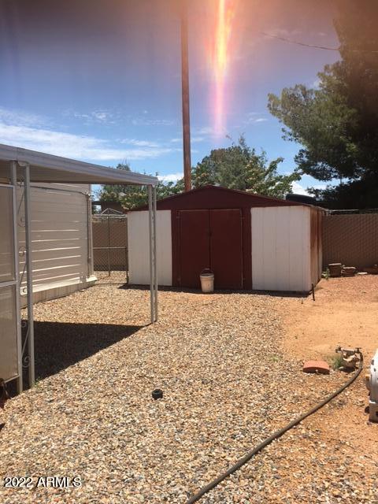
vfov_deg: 61.7
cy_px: 252
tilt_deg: -1.7
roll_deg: +1.9
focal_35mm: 29
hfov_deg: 48.2
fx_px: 422
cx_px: 189
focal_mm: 4.15
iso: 25
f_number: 2.2
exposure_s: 1/1672
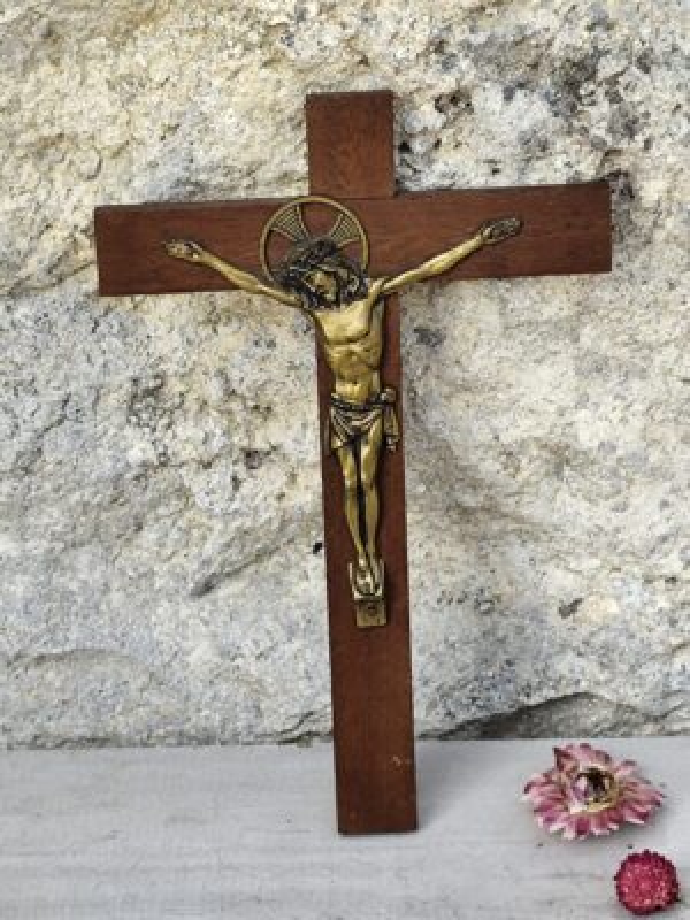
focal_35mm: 93
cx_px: 345
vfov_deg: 21.1
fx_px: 2472
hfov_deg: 15.9
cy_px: 460
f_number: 1.65
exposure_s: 1/234
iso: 50
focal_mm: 6.19
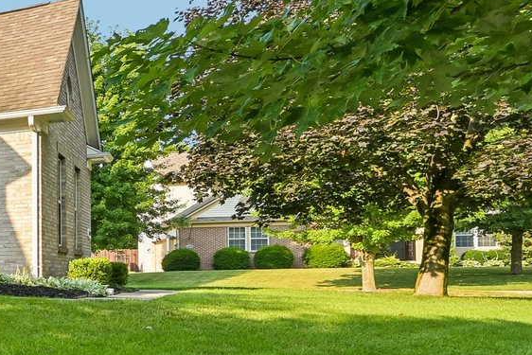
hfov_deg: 23.4
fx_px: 754
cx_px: -389
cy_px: 267
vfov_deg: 26.2
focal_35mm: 51
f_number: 8
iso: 100
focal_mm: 14
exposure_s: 1/80
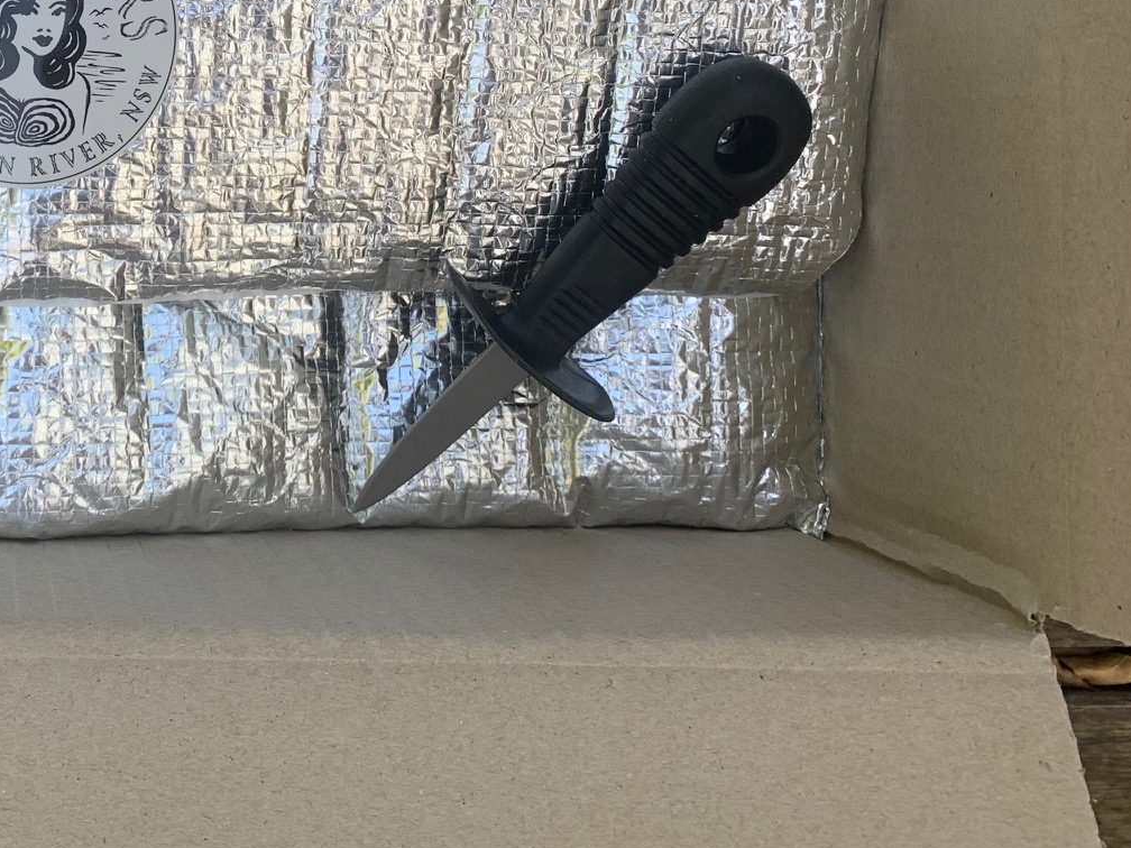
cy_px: 68
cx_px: 34
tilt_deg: -85.6
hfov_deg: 34.0
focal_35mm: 52
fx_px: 1699
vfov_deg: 27.0
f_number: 1.8
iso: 25
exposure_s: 1/200
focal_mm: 4.25
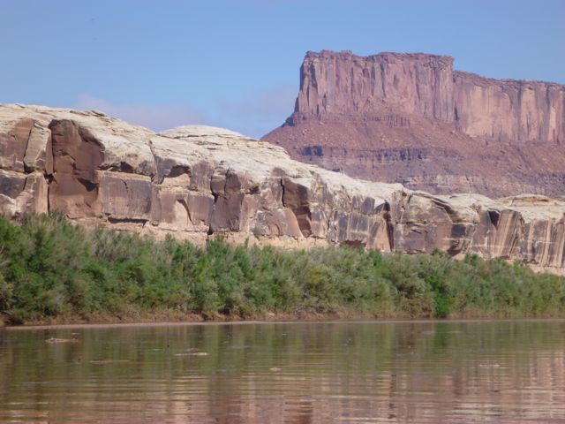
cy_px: 212
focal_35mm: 128
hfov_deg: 15.4
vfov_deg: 11.6
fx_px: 2089
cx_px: 282
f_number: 5.9
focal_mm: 22.8
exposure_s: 1/250
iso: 80
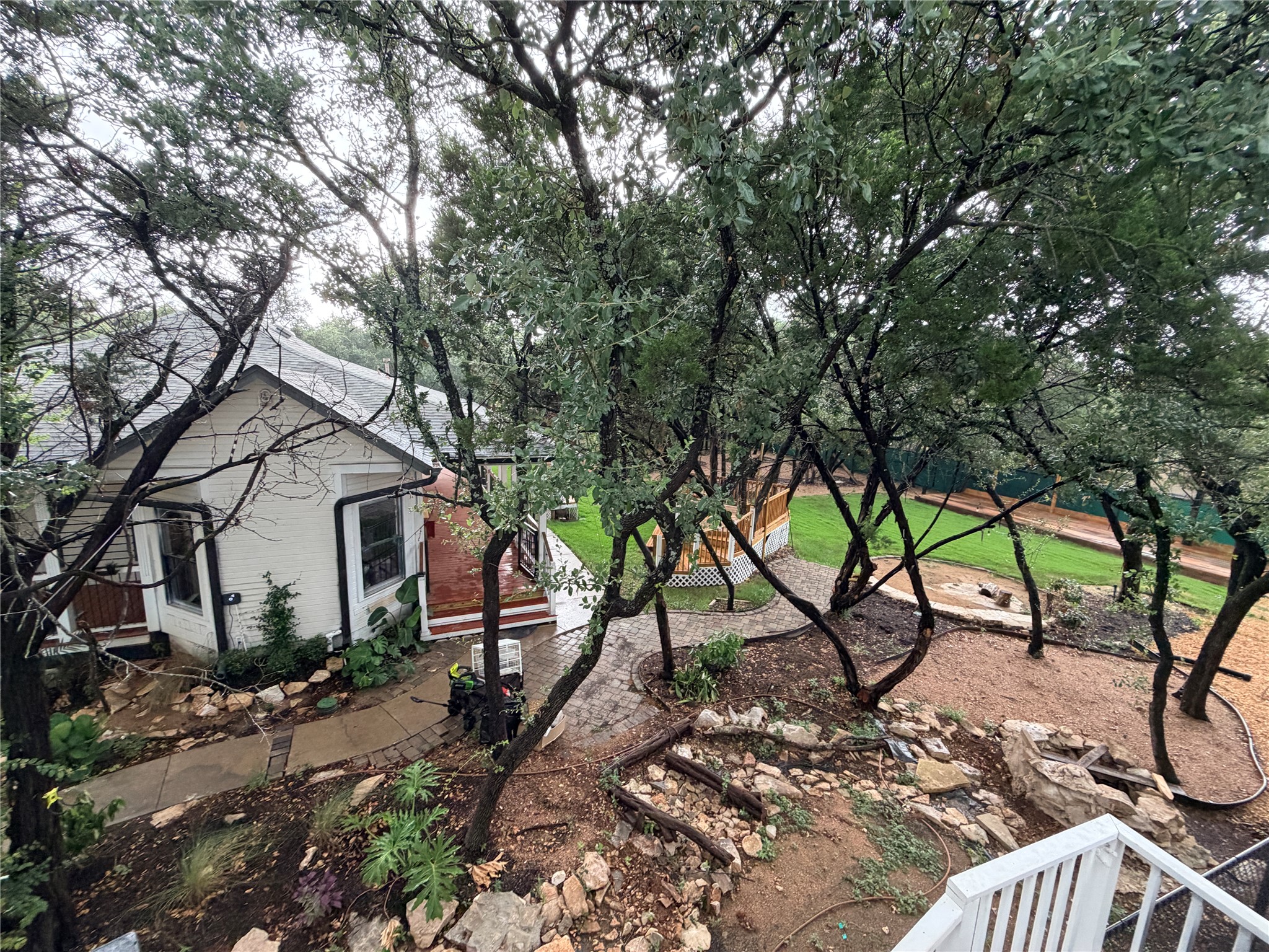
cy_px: 476
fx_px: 513
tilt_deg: -11.3
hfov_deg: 102.1
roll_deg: -0.8
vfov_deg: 85.7
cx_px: 634
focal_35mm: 14
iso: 250
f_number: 2.2
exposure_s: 1/121
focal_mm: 2.22
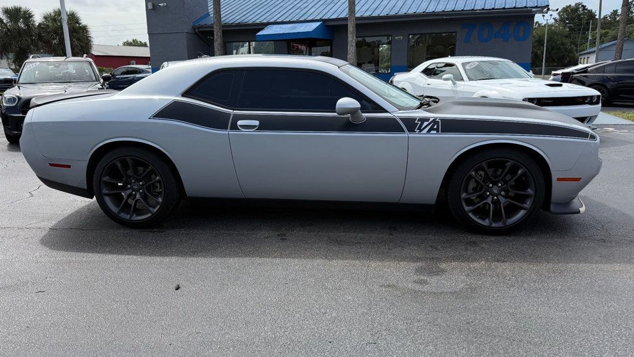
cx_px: 313
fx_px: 454
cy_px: 174
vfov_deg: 42.9
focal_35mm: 27
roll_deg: +0.1
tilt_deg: -14.7
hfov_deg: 69.9
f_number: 1.78
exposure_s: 1/3425
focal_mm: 6.76
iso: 100
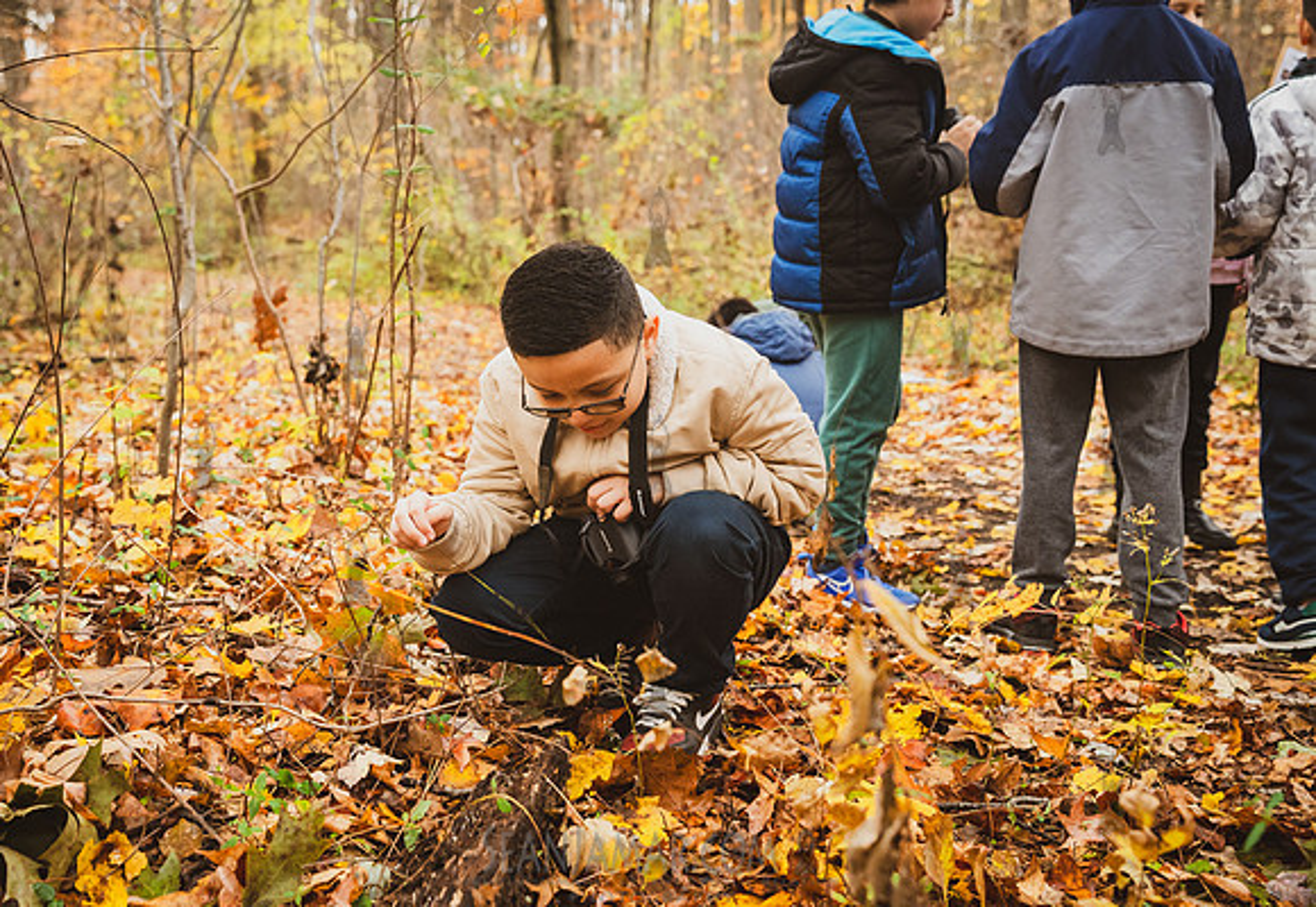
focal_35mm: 39
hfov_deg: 48.9
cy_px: 429
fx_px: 1444
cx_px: 597
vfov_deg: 34.9
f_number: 4
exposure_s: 1/200
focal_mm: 35
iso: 4000
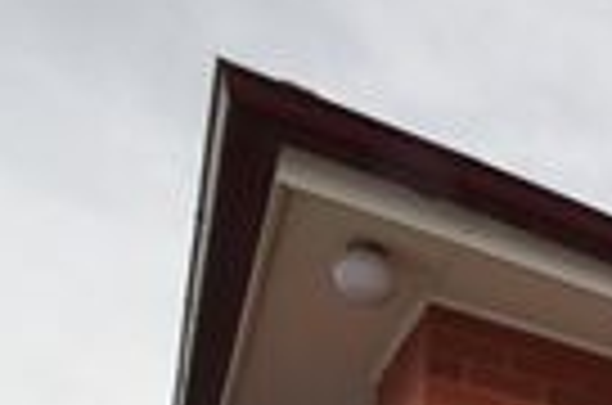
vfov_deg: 20.4
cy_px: 677
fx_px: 882
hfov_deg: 25.6
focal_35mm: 52
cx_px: 972
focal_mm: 10
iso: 100
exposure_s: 1/100
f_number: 9
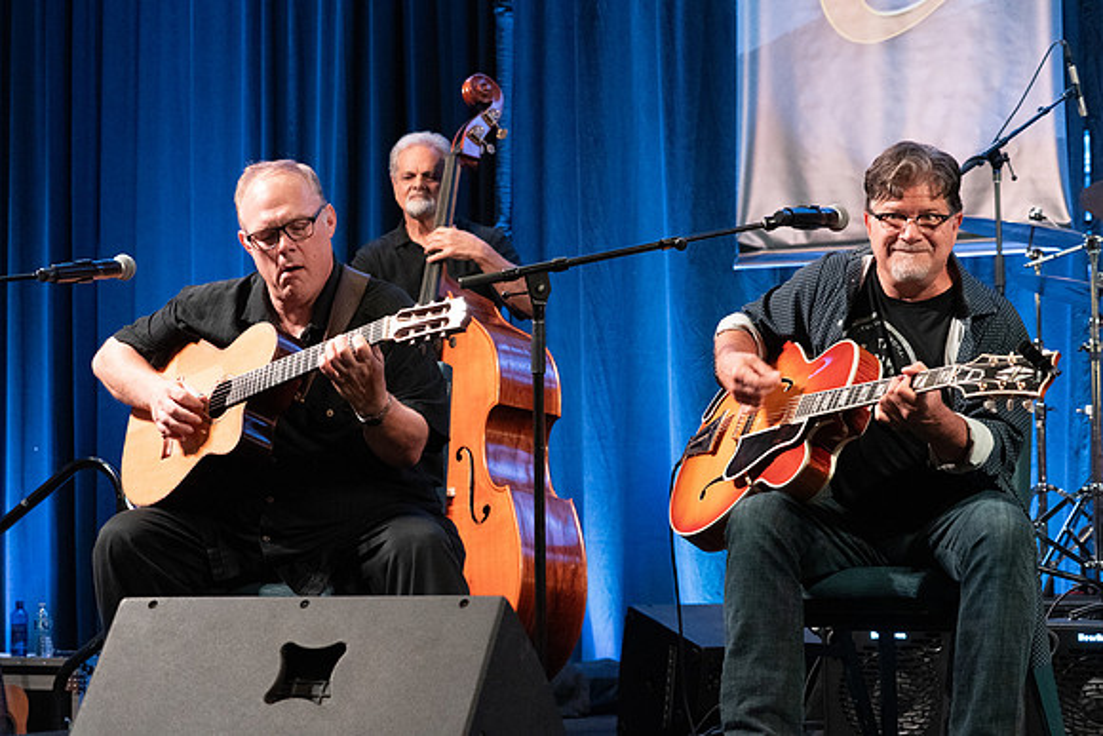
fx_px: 2544
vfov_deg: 16.5
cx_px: 552
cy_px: 368
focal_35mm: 83
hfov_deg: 24.5
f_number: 5.6
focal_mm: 83
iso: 10000
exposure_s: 1/200
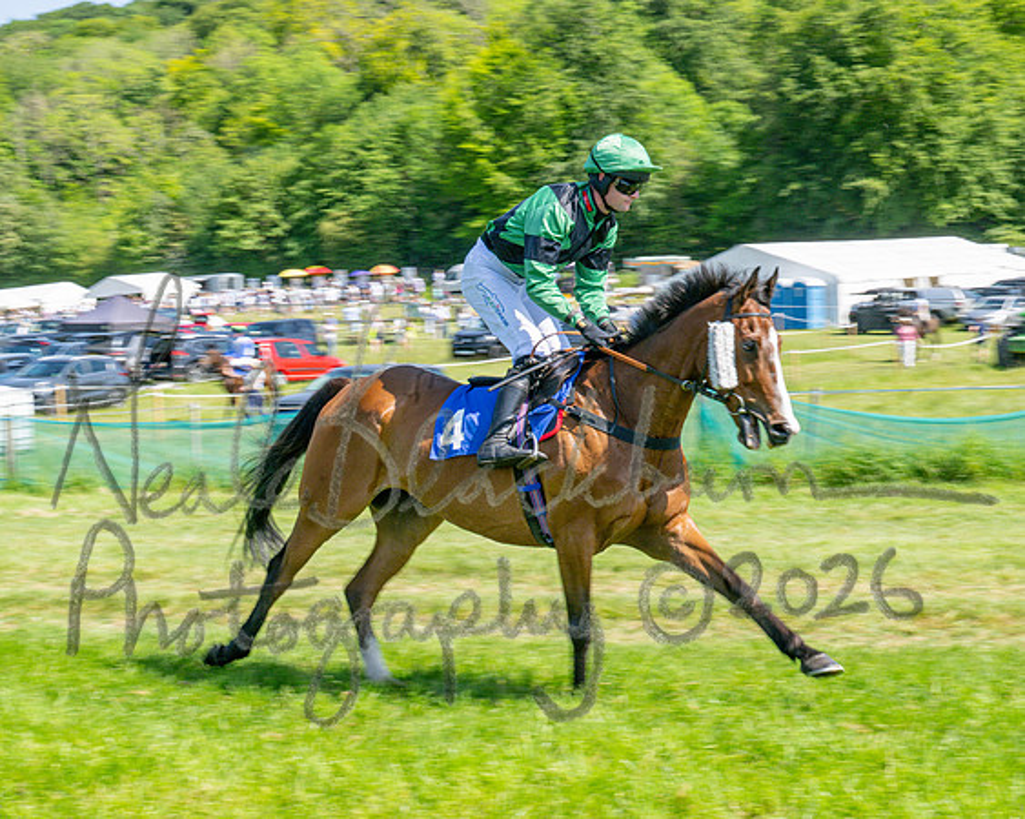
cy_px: 410
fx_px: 2391
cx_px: 436
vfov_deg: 19.4
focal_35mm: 79
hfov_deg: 24.2
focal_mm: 70
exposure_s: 1/160
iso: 200
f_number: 18
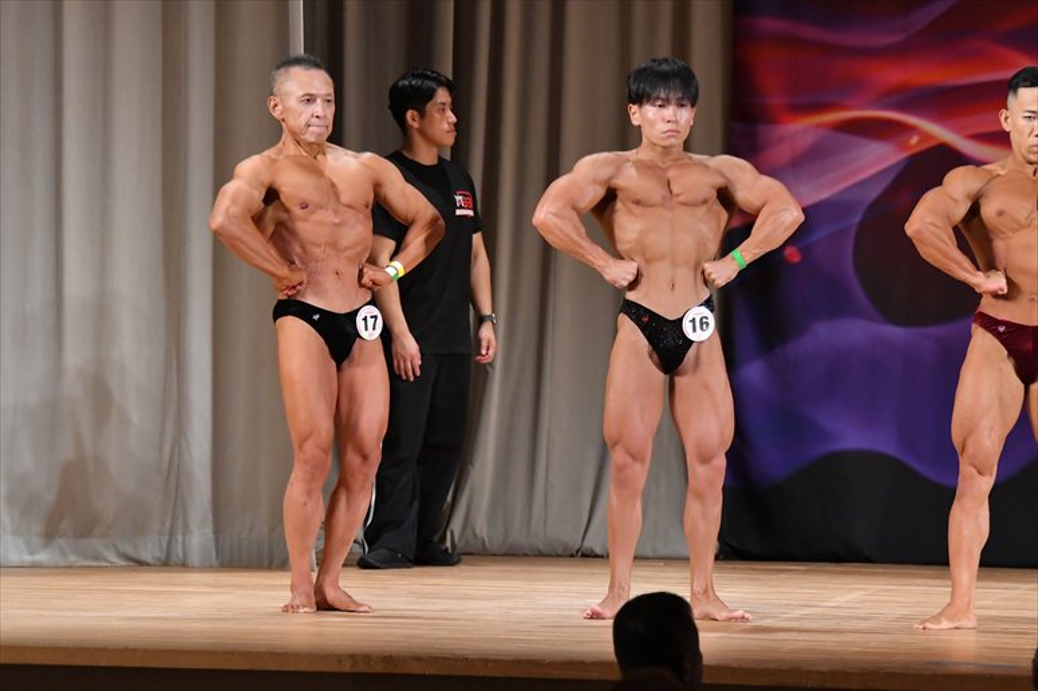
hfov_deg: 8.6
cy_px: 346
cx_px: 519
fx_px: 6917
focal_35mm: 240
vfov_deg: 5.7
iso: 4500
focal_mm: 160
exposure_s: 1/400
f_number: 5.6
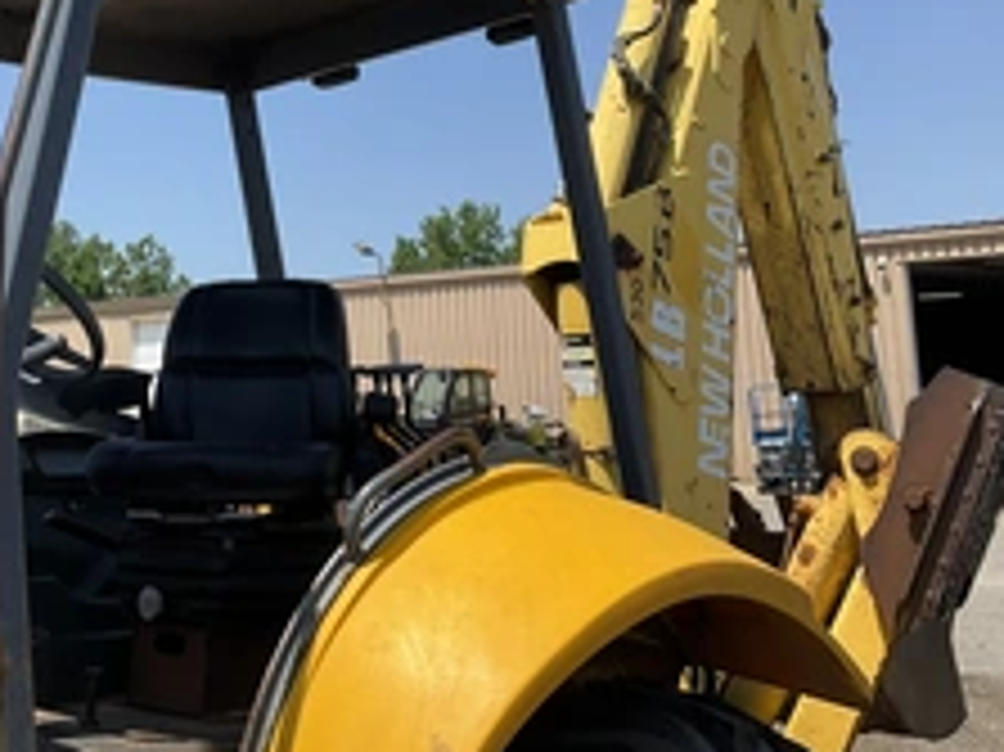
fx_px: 1507
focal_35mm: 52
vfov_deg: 27.4
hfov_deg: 35.7
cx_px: 212
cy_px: 144
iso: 25
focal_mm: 3
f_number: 1.8
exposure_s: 1/1730
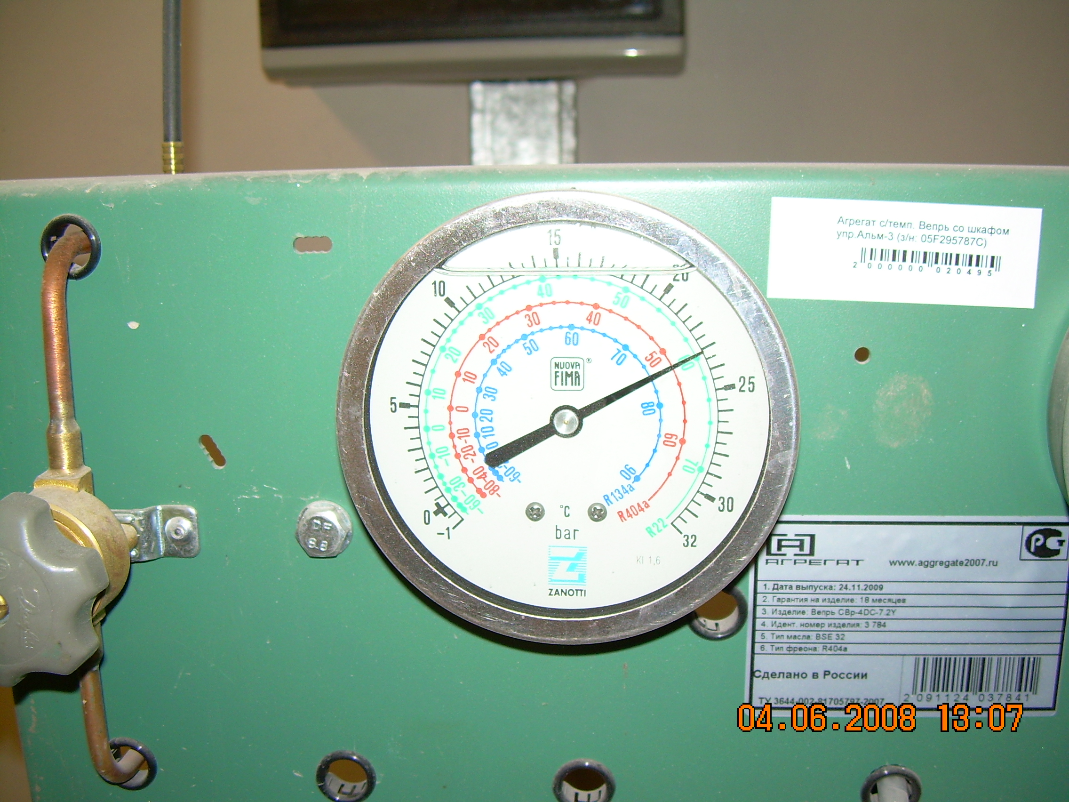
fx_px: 1174
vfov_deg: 37.7
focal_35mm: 38
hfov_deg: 49.0
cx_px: 534
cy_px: 401
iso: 50
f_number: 2.8
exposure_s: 1/60
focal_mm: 6.3
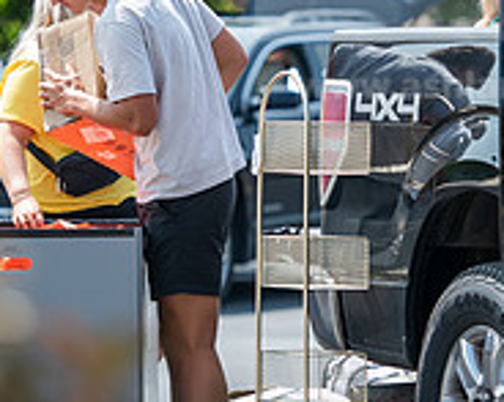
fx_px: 5963
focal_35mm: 400
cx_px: 173
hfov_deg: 4.8
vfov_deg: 3.9
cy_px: 144
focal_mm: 135
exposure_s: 1/400
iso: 80
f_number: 3.2
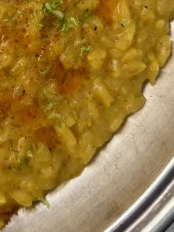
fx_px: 422
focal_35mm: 63
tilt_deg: -83.1
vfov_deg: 28.5
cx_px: -31
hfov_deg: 21.7
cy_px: -7
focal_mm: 6.76
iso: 125
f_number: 1.78
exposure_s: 1/50
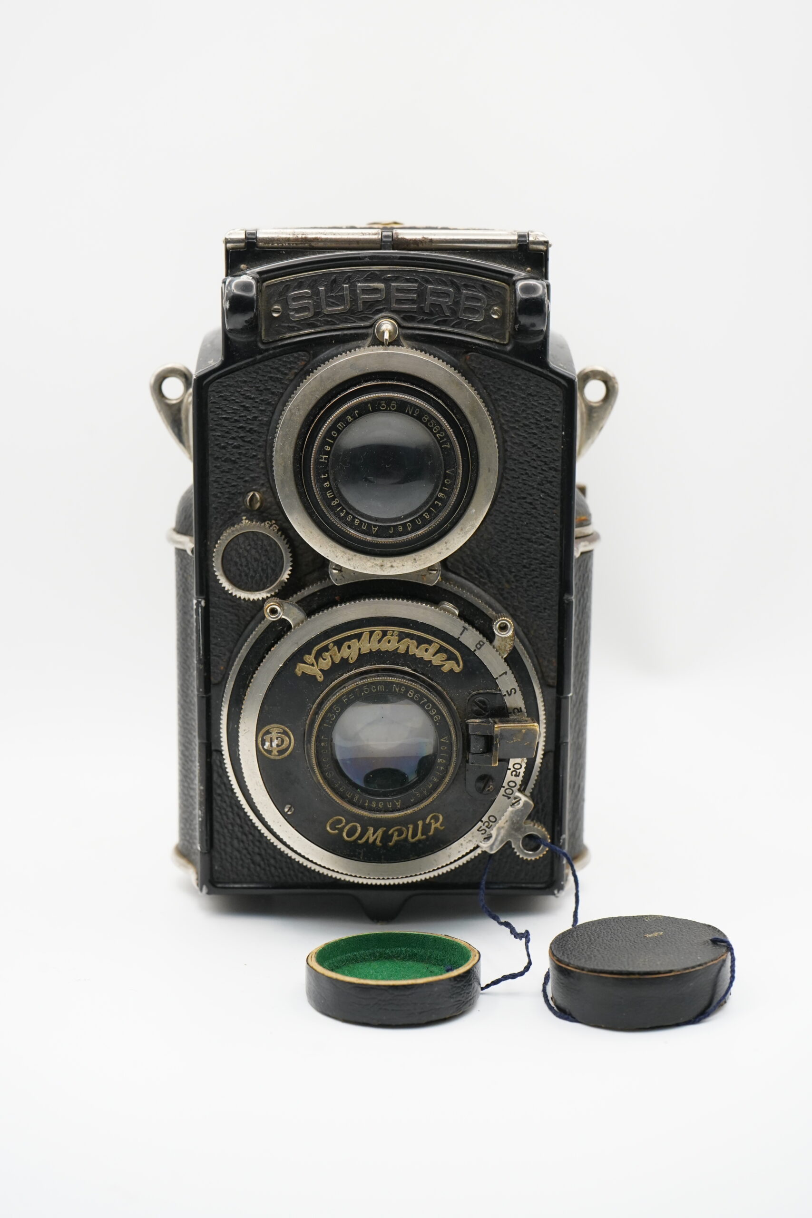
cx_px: 406
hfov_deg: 26.0
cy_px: 609
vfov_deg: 38.2
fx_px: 1759
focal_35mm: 52
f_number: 9
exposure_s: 1/125
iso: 2500
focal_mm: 52
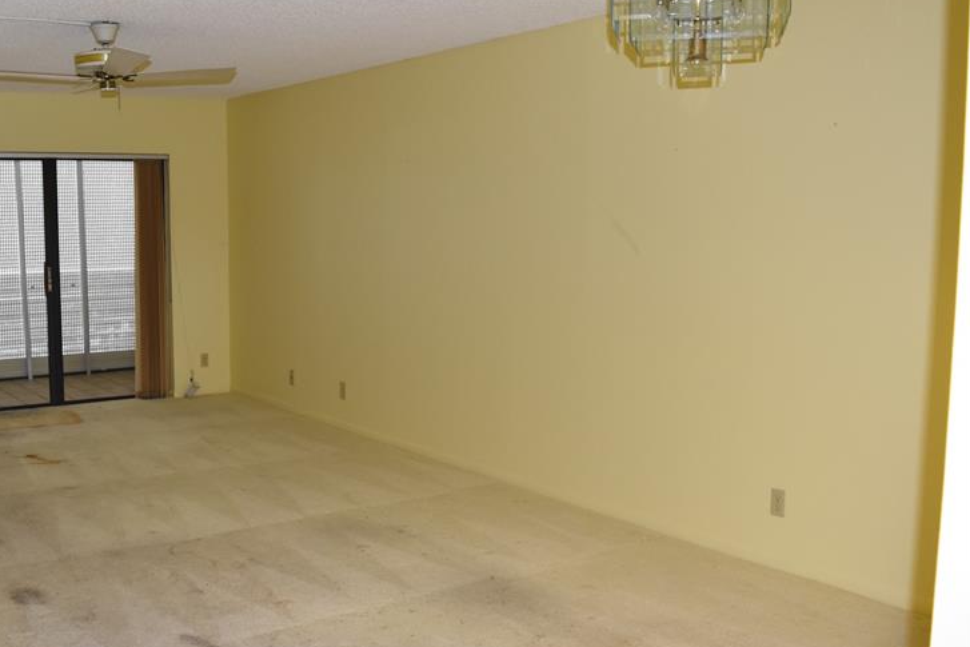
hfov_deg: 49.4
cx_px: 294
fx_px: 1024
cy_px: 354
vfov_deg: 35.0
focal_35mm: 38
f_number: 4.5
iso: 800
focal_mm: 18
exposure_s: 1/80
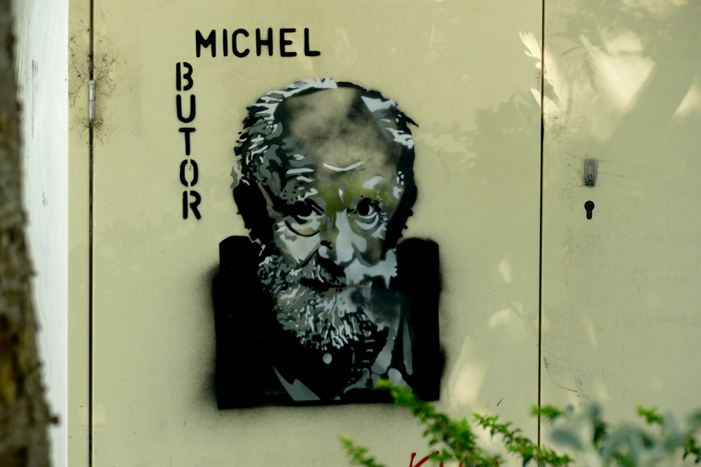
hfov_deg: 10.3
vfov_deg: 6.9
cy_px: 234
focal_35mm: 200
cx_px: 350
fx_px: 3895
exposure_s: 1/100
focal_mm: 73
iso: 200
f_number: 4
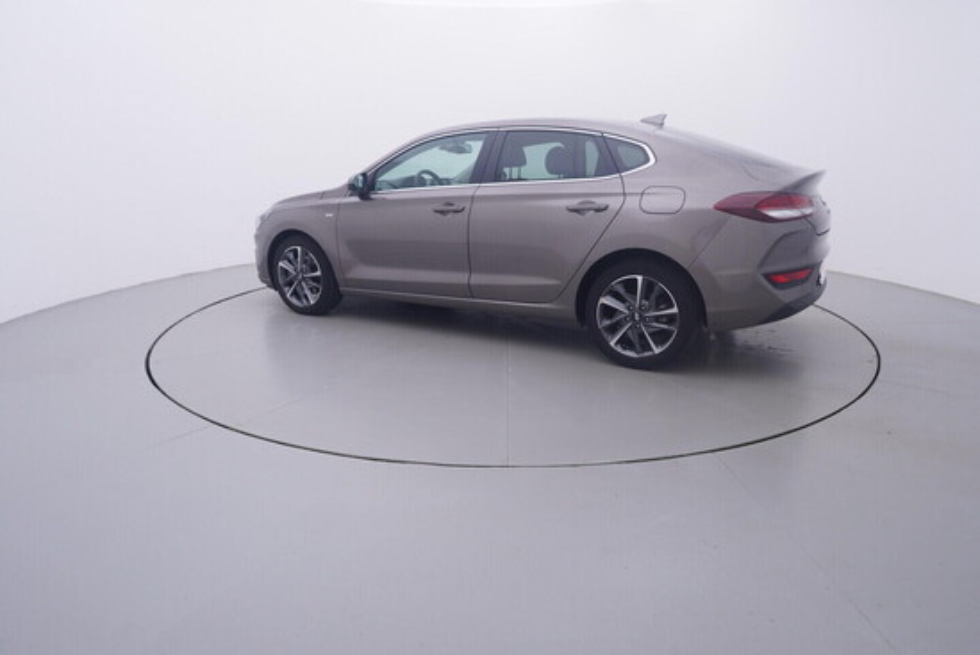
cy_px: 328
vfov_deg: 56.2
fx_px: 613
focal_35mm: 22
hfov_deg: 77.3
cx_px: 490
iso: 200
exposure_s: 1/80
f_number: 5
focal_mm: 15
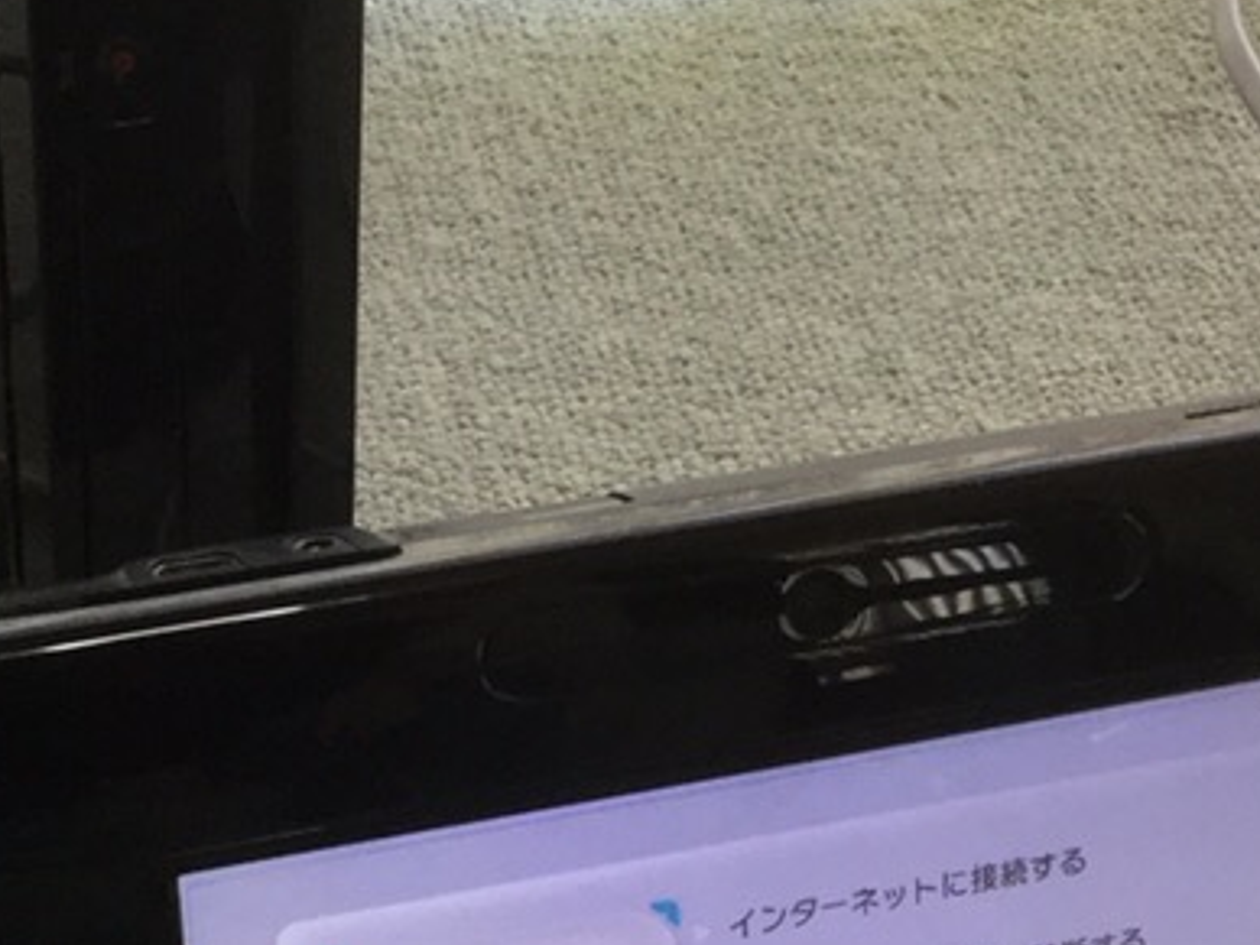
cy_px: 477
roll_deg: -6.1
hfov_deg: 20.4
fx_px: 3494
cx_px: 448
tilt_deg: -37.9
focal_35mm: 96
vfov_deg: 15.4
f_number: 2.4
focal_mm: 3.3
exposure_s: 1/30
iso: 50
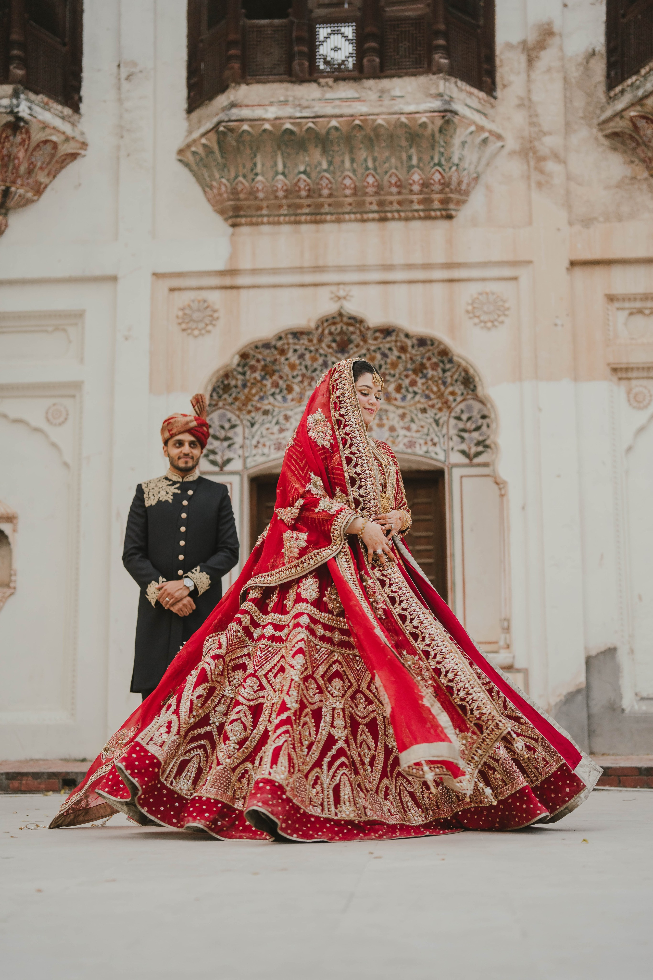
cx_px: 326
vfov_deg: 39.6
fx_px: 1360
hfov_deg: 27.0
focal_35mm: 50
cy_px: 490
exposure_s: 1/400
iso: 1600
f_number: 2
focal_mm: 50
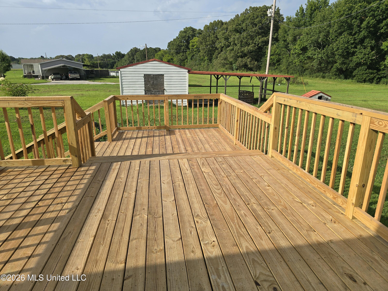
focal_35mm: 23
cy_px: 146
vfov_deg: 58.9
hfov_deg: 73.9
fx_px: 258
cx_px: 194
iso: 12
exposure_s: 1/707
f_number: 1.7
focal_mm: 6.3
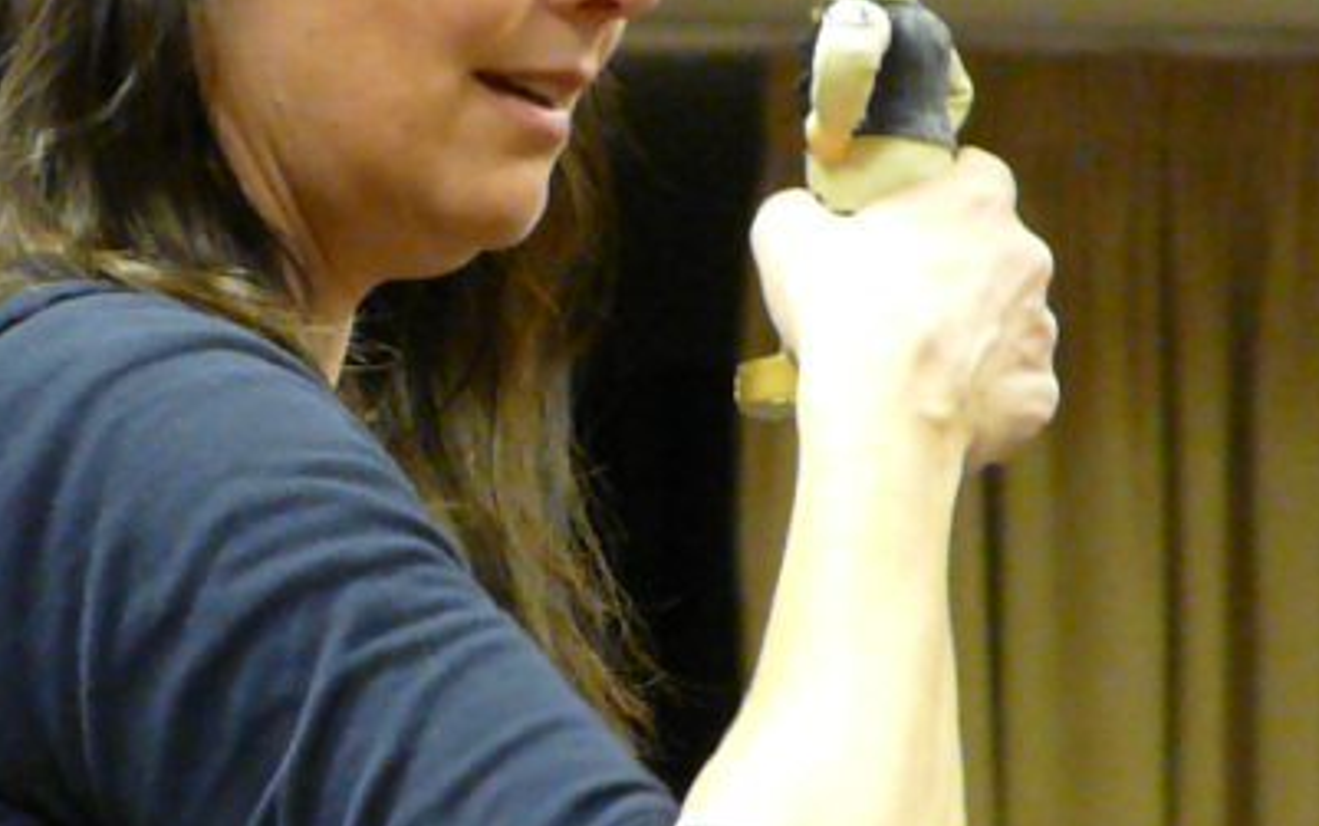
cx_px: 391
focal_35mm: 480
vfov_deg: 2.7
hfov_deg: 4.4
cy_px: 234
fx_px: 17262
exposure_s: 1/30
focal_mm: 46.7
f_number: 3.6
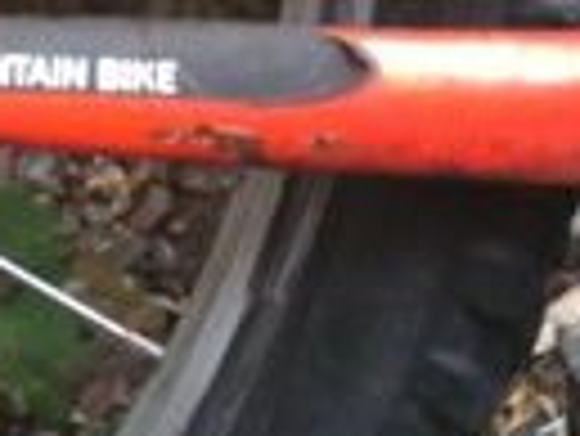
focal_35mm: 196
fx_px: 3287
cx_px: 142
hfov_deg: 10.1
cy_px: 0
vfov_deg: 7.6
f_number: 2.8
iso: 80
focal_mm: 3.85
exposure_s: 1/15
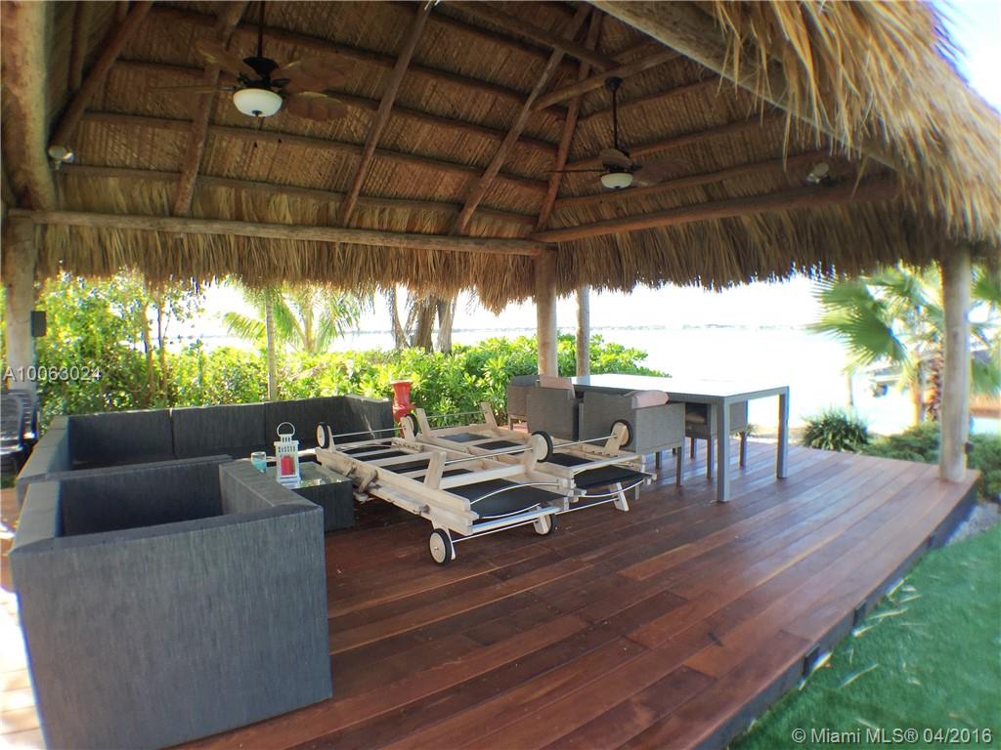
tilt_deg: -3.7
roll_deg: +0.4
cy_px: 375
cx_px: 500
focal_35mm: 29
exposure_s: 1/186
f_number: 2.2
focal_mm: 4.15
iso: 32
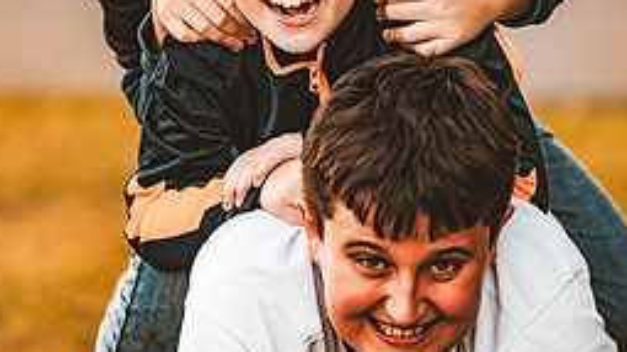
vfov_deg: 4.8
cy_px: 71
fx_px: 4153
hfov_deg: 8.6
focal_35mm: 250
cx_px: 312
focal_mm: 135
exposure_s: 1/1250
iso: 1600
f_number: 2.8
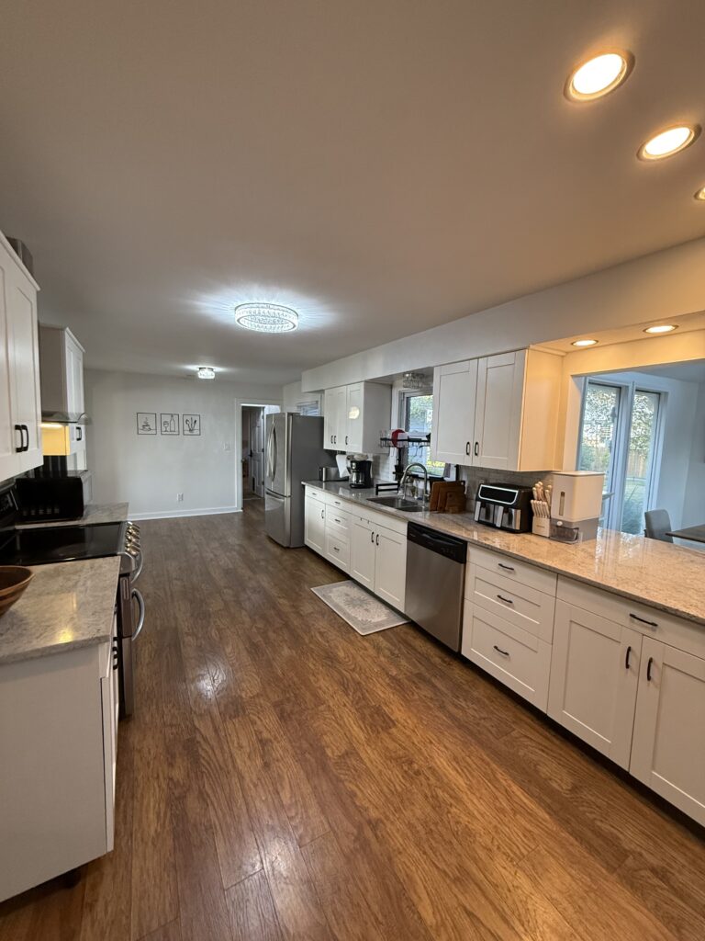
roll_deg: -1.9
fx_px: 380
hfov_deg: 85.7
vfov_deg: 102.1
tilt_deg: -5.6
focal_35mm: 14
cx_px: 352
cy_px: 470
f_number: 2.2
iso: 320
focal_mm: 2.22
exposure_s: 1/120
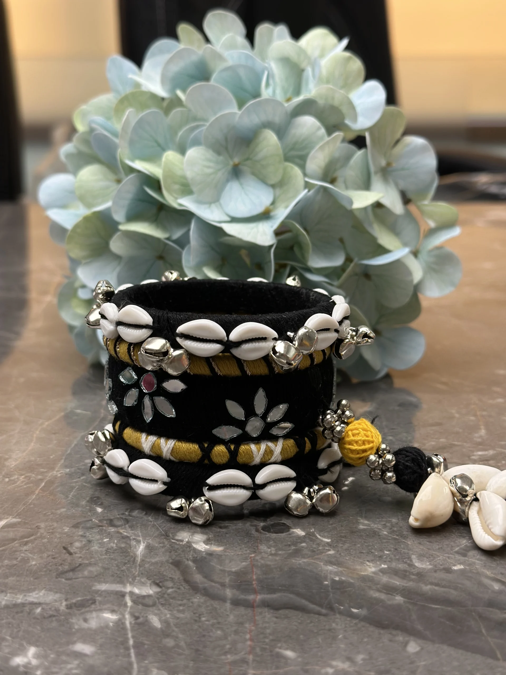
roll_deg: -1.0
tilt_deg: -15.3
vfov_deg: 39.7
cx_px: 253
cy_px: 338
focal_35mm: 48
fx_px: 936
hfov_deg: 30.3
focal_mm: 6.86
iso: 80
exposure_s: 1/50
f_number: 1.78
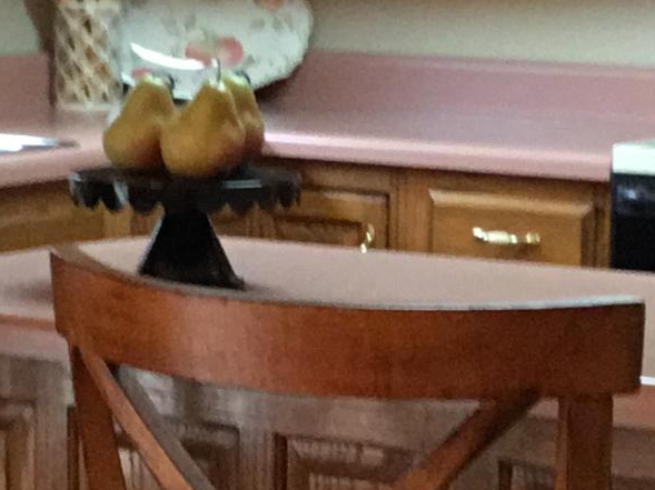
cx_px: 274
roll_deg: +0.3
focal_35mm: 158
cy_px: 287
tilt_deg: -6.3
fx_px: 2988
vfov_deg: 9.4
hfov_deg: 12.5
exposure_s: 1/24
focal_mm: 3.3
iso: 200
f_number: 2.4
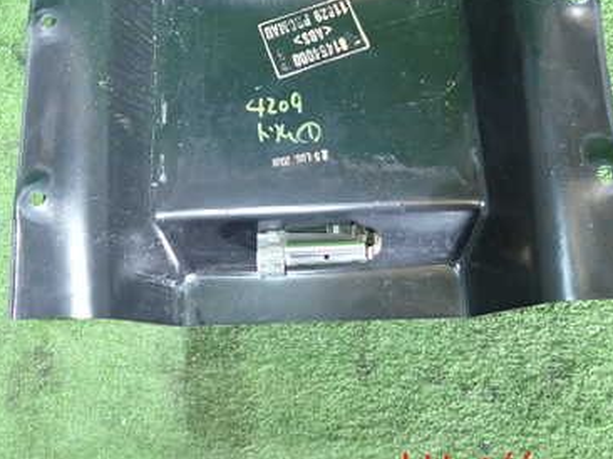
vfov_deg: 34.4
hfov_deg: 45.7
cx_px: 278
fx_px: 726
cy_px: 114
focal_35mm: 41
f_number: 2
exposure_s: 1/30
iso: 500
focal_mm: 4.5
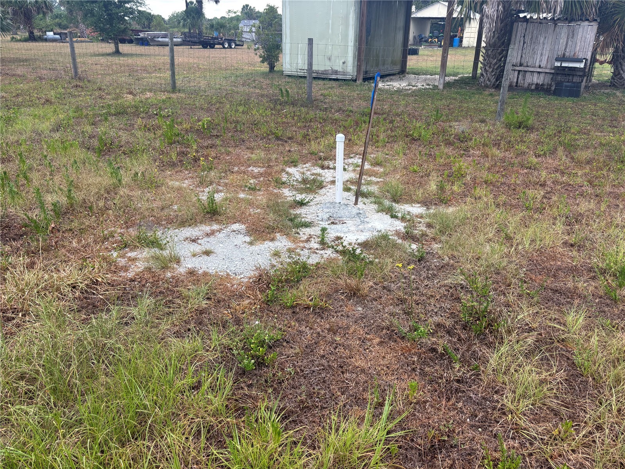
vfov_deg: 53.1
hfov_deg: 67.3
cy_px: 234
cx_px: 312
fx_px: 469
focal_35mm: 26
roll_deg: -1.2
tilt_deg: -24.8
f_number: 1.6
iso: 50
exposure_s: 1/296
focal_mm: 5.96
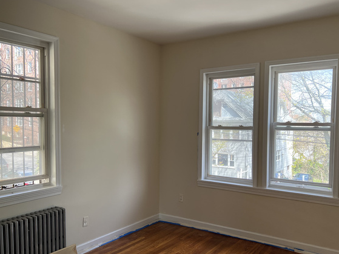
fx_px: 304
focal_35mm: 31
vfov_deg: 45.4
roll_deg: -0.9
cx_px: 179
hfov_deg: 58.3
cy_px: 141
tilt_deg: -4.6
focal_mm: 5.7
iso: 40
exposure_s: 1/224
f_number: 1.5
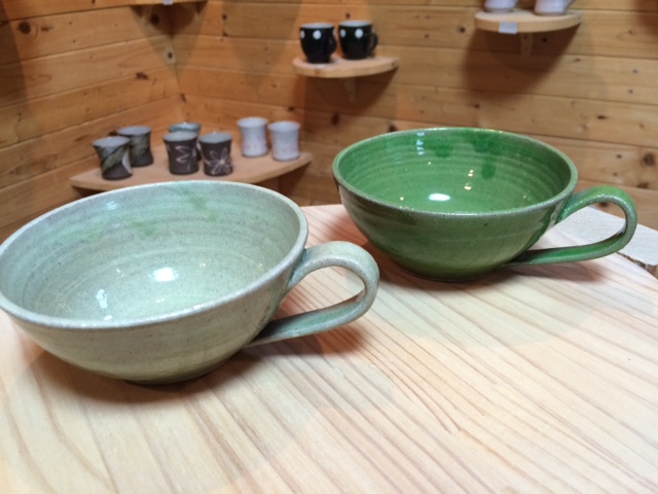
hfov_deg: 61.7
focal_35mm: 29
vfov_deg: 48.2
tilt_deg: -27.8
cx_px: 329
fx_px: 551
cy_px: 247
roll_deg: +0.7
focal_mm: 4.15
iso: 100
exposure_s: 1/30
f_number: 2.2
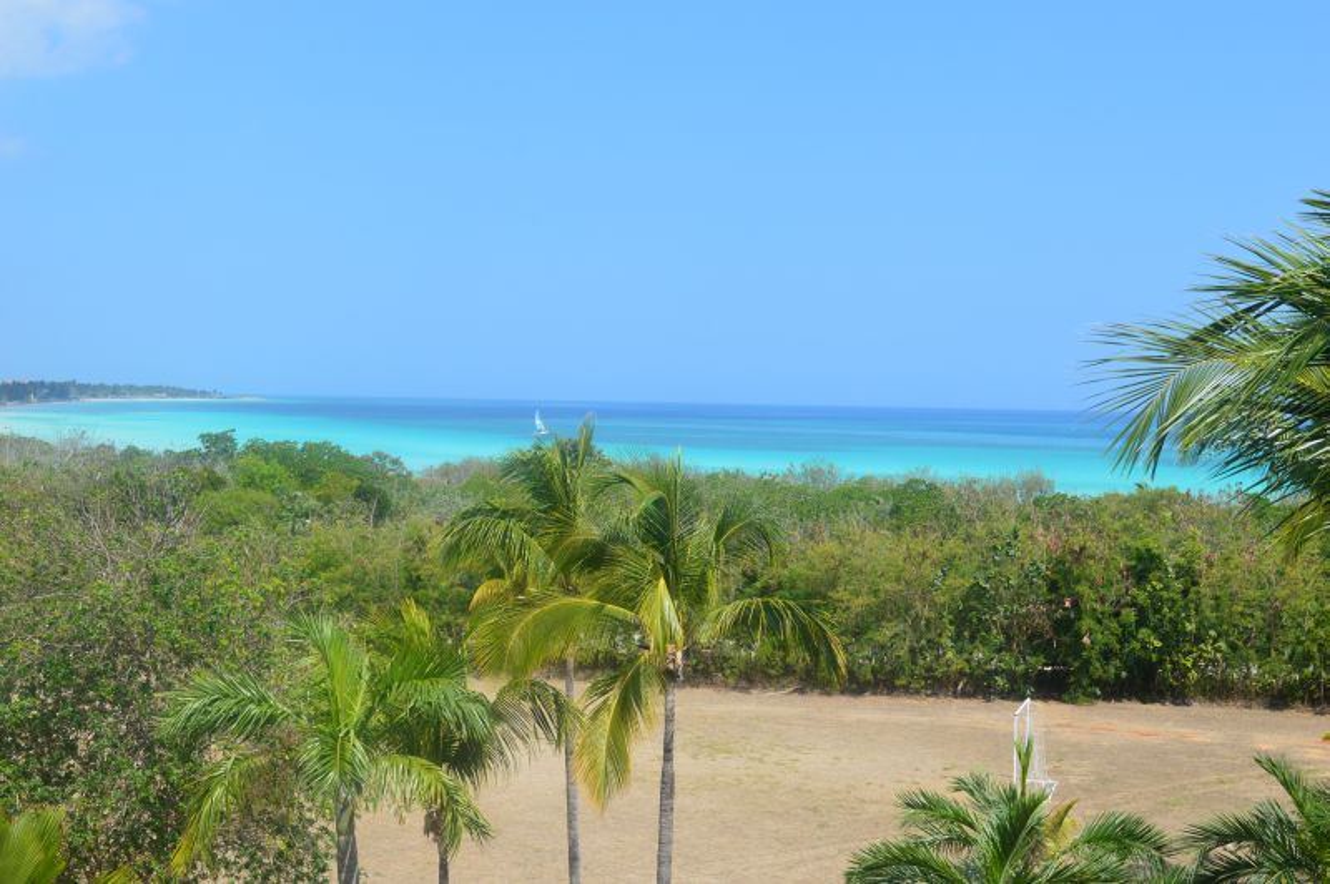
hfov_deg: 41.1
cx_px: 665
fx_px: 1772
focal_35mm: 48
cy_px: 442
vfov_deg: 28.0
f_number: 11
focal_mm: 32
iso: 400
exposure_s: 1/500
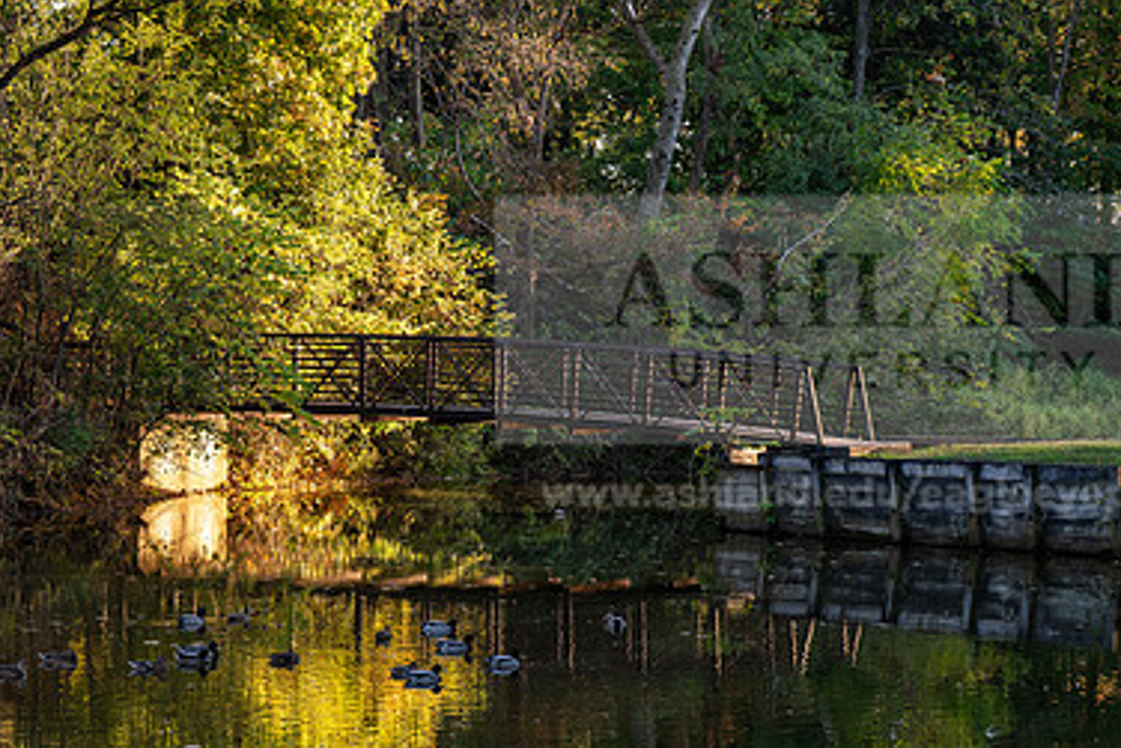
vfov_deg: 11.2
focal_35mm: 122
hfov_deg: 16.8
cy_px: 556
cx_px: 405
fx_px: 3800
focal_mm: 79
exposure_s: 1/250
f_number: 4.5
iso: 500
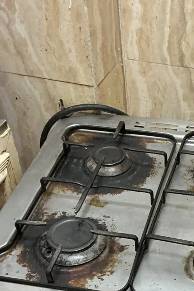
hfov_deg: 20.9
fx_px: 517
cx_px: 163
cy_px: 243
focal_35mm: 64
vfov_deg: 30.5
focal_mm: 3
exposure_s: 1/60
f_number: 1.8
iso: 200
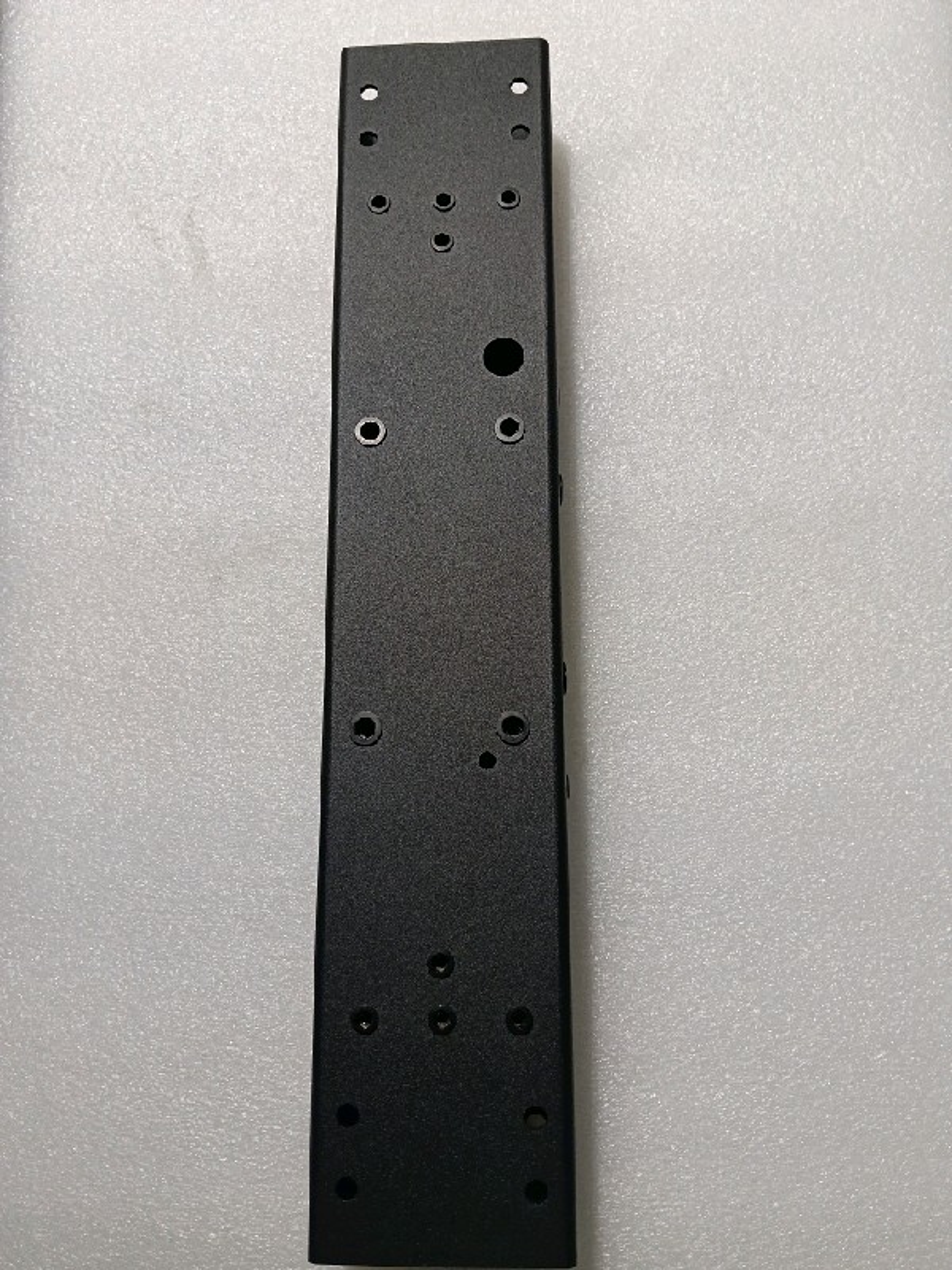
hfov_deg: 51.4
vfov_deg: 65.3
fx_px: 990
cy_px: 635
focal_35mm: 27
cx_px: 476
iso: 125
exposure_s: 1/33.3
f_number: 1.8
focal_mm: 3.98
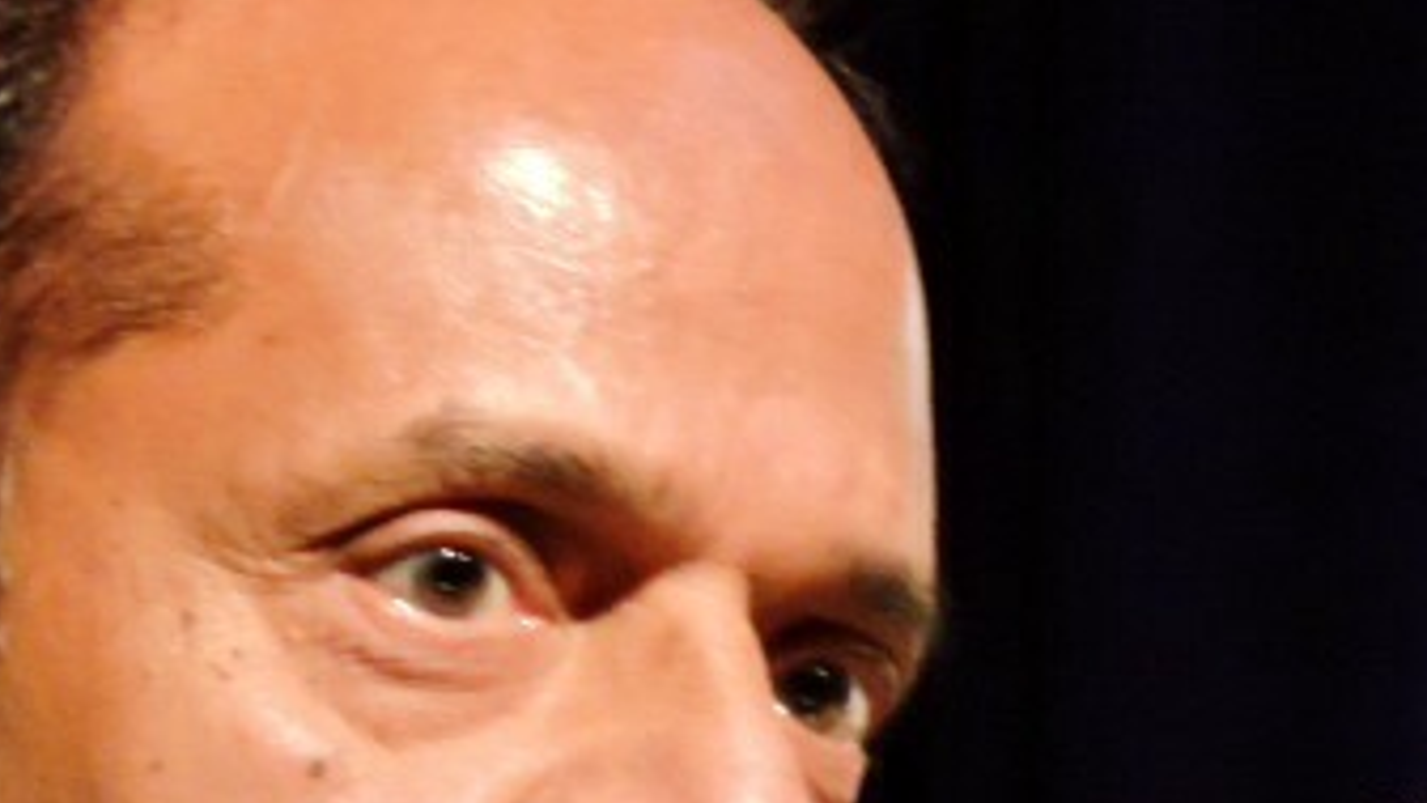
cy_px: 608
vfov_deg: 1.1
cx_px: 408
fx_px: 43136
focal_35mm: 1140
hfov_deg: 1.9
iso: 1600
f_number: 5.6
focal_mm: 98.5
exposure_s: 1/20
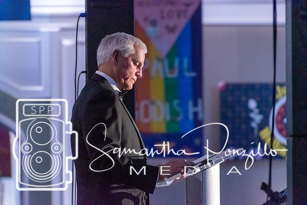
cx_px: 154
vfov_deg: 3.8
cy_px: 102
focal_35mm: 360
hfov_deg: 5.7
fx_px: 3071
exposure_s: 1/100
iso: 12800
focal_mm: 240
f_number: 6
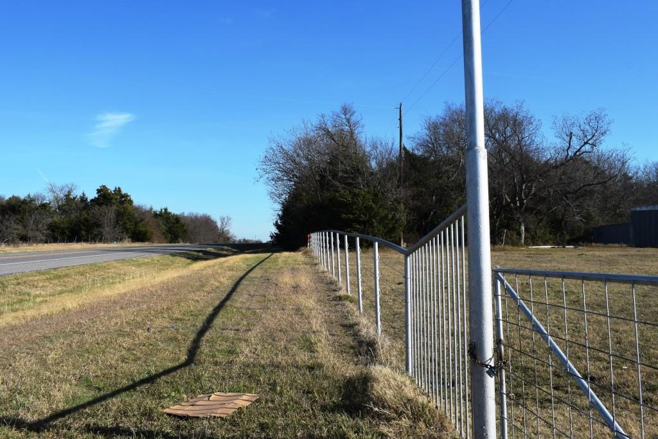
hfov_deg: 57.2
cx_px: 329
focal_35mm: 33
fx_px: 603
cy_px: 220
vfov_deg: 40.0
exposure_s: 1/400
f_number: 10
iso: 200
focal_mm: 22
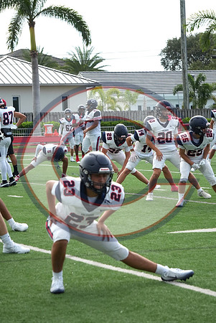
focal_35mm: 142
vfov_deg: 14.4
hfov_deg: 9.6
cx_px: 108
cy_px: 162
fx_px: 1279
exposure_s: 1/1000
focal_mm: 95
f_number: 5.6
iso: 1000
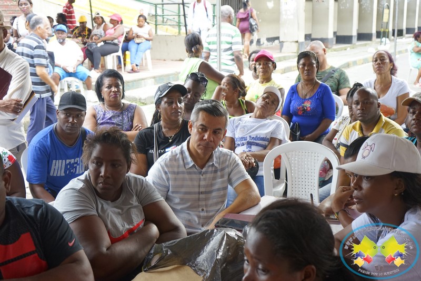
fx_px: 503
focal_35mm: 43
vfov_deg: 31.2
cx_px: 210
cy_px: 140
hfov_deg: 45.4
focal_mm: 43
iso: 1600
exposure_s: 1/60
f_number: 5.6
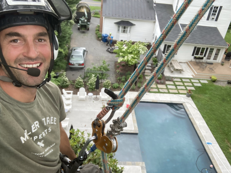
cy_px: 86
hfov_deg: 56.8
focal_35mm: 32
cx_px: 116
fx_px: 214
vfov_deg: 44.2
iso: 50
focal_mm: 2.87
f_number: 2.2
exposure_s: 1/121
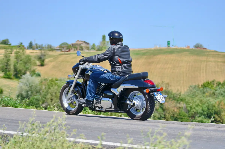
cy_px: 74
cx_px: 112
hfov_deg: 19.5
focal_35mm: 105
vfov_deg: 13.0
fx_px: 655
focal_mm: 70
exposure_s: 1/1250
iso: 110
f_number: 4
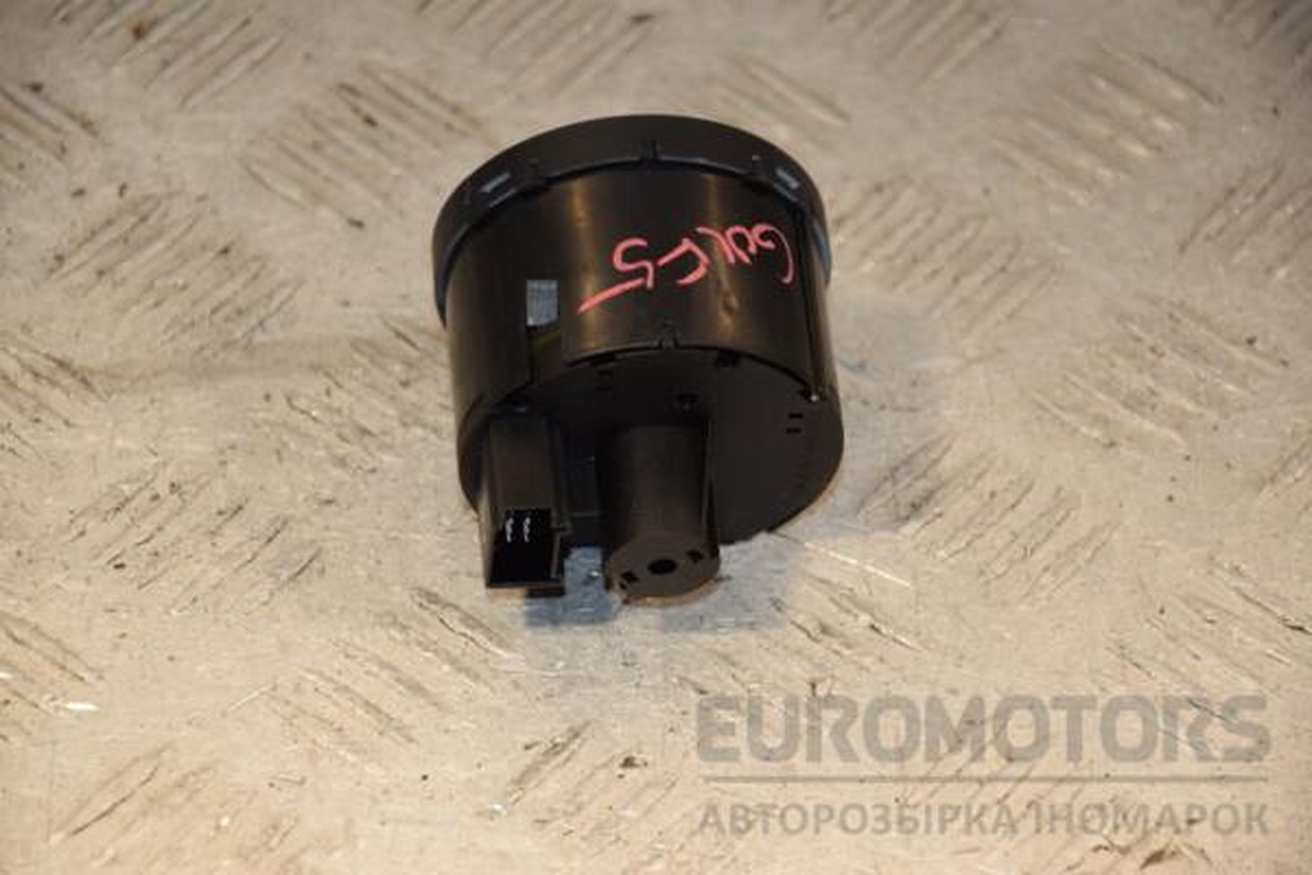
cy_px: 438
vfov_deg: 8.7
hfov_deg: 13.0
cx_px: 656
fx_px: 5740
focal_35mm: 158
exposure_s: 1/200
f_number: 6.3
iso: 800
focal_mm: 105
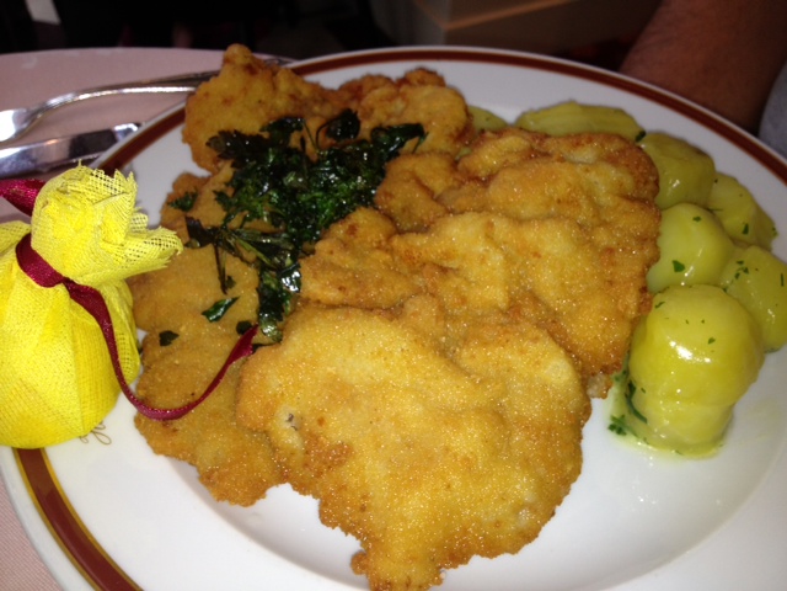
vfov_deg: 40.7
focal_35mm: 35
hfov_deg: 52.6
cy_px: 296
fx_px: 796
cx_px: 394
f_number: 2.4
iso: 64
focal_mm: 4.28
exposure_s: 1/58
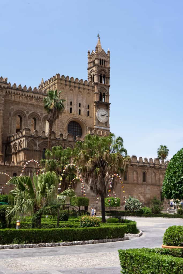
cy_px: 137
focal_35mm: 47
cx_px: 92
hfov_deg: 28.7
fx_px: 358
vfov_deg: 41.9
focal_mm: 47
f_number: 4.5
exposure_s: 1/800
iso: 50
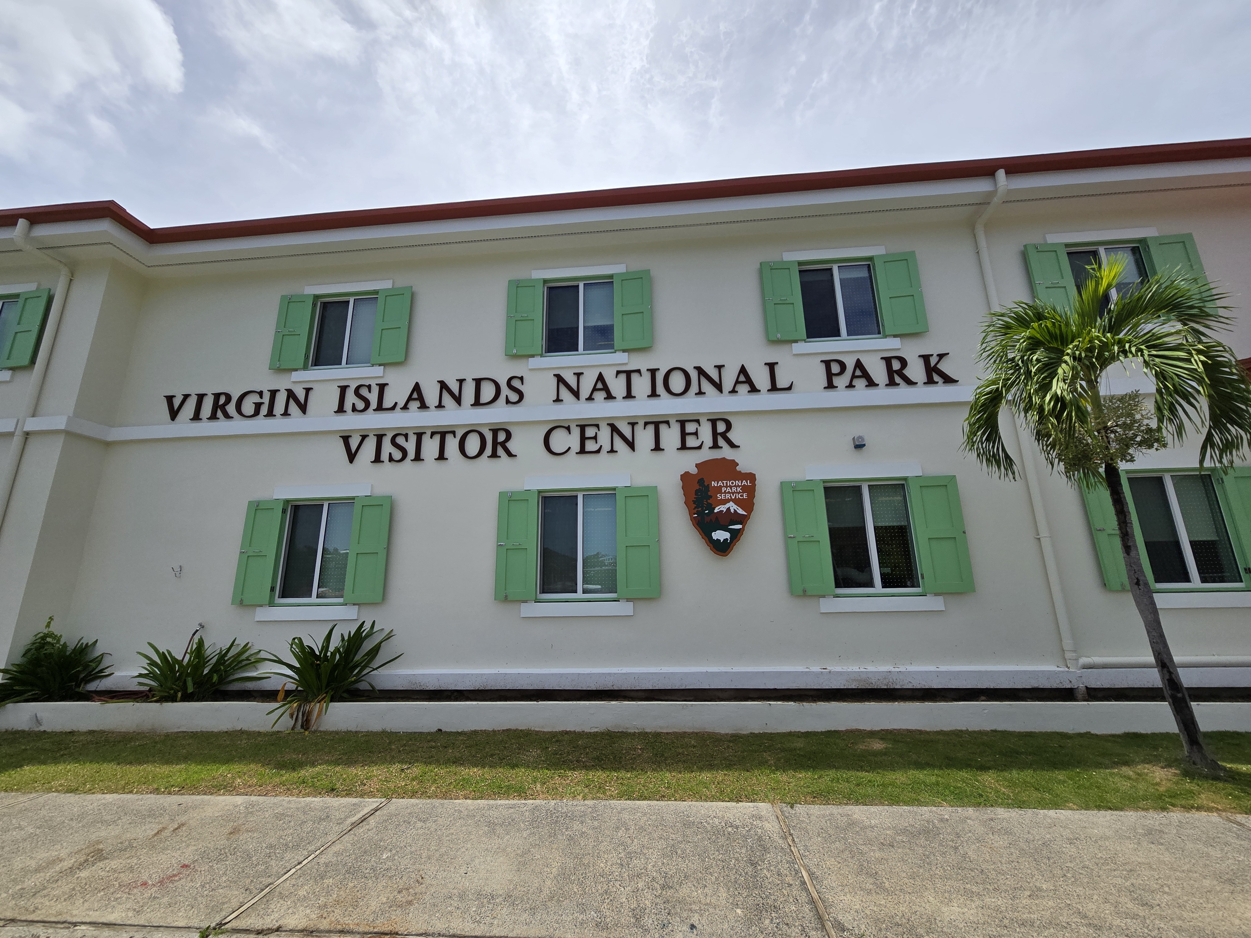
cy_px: 469
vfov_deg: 89.9
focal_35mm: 13
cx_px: 626
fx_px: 470
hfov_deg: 106.2
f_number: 2.2
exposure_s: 1/4349
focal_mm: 2.2
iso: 50
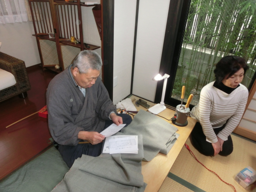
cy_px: 96
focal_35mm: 24
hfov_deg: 71.6
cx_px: 128
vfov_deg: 56.8
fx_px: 177
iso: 400
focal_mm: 4.24
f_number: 3
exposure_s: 1/40
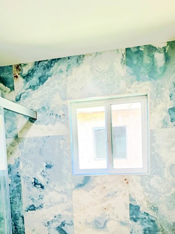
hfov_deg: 49.5
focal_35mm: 28
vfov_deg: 61.4
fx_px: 189
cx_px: 73
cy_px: 162
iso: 125
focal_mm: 2.22
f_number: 2.2
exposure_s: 1/120
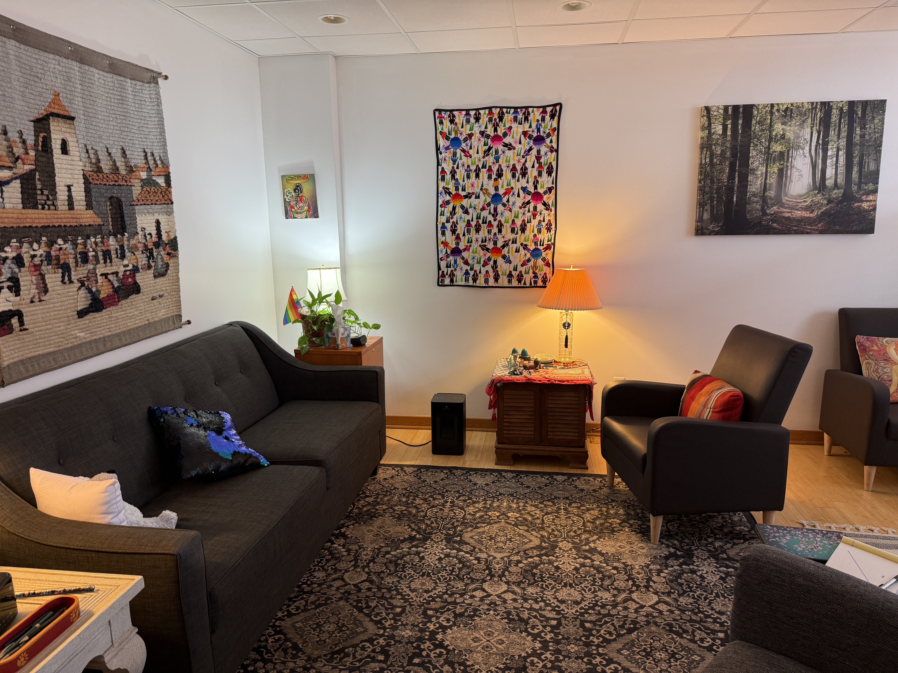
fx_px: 623
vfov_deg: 56.8
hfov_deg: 71.6
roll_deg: +0.6
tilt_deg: -10.5
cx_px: 449
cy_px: 336
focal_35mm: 24
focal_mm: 6.76
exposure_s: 1/60
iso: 125
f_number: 1.78
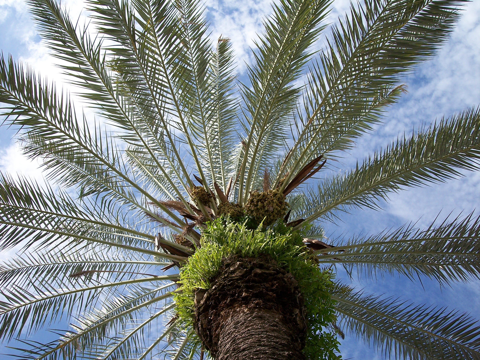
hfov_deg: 47.9
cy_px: 180
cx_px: 240
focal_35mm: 39
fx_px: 541
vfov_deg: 36.8
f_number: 4
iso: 100
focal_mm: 8
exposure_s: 1/750
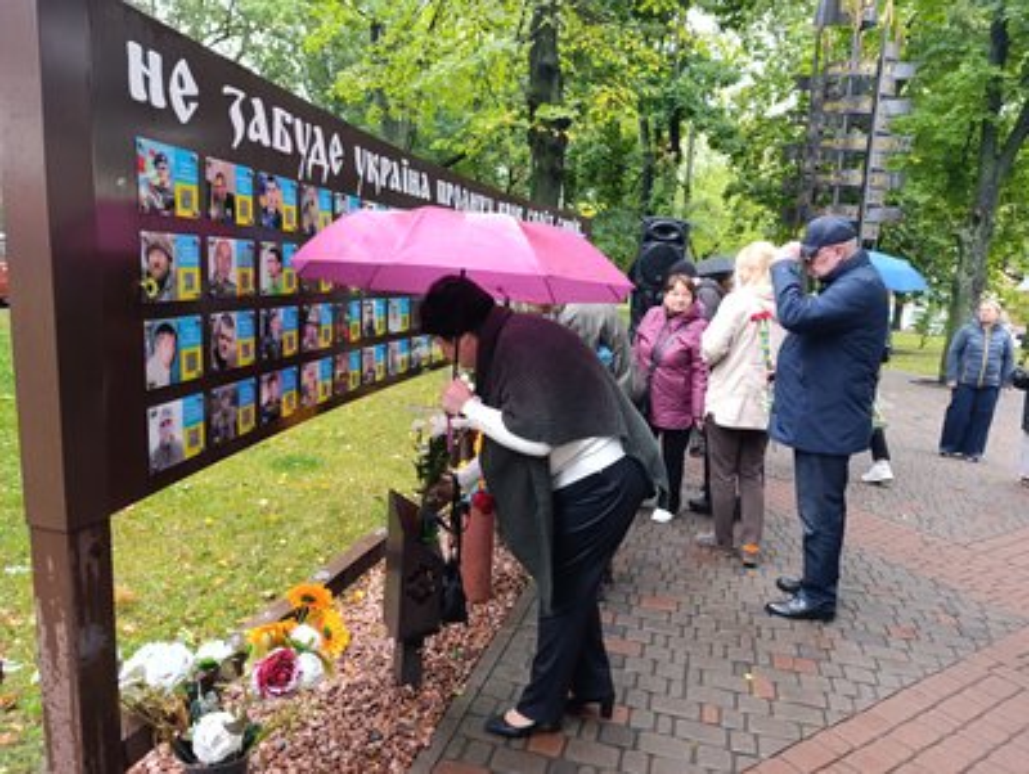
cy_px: 387
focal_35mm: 23
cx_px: 514
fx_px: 685
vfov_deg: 59.0
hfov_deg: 73.9
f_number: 1.6
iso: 640
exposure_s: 1/100
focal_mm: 6.14
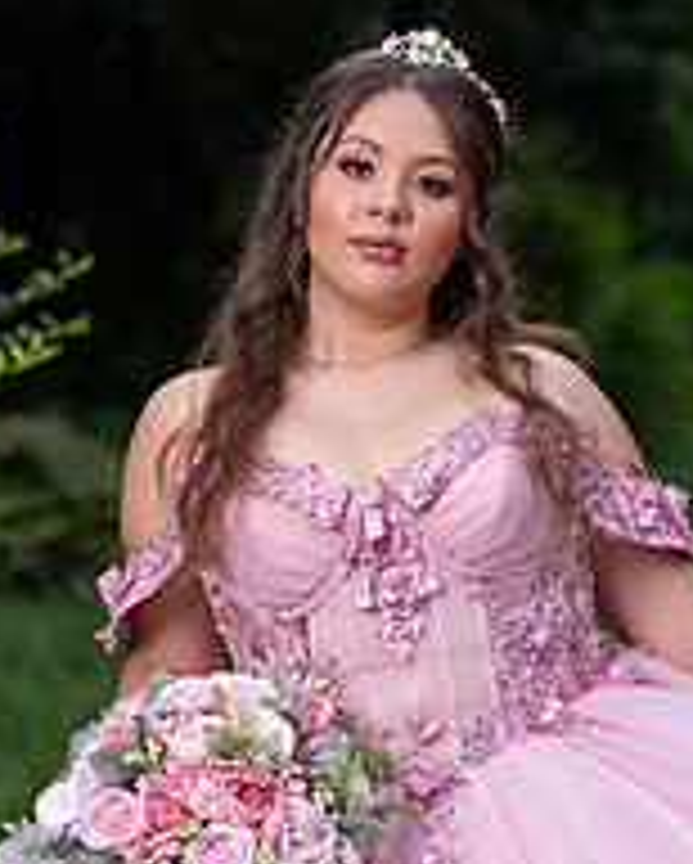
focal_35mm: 110
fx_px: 2816
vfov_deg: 17.4
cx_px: 410
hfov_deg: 14.0
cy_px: 324
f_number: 2
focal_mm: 50
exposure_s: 1/1250
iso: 64
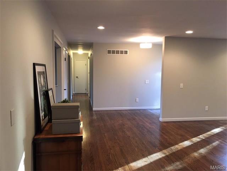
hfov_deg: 61.7
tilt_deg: -5.9
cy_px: 86
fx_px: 190
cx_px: 114
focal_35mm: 29
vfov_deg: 48.2
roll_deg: -1.3
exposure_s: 1/30
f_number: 2.2
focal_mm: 4.15
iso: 160
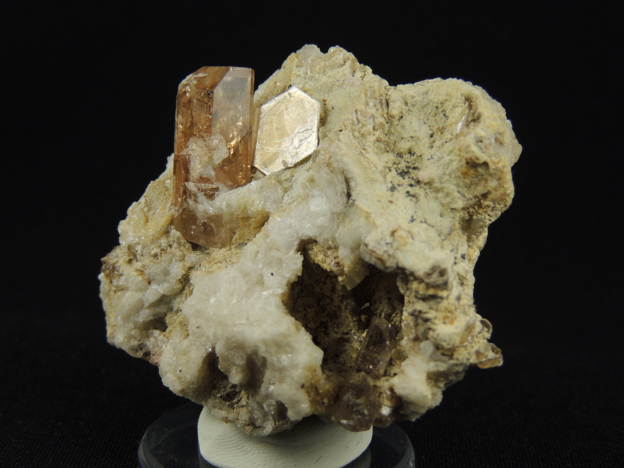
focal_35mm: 70
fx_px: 1262
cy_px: 234
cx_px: 312
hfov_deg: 27.8
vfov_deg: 21.0
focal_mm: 12.4
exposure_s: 1/250
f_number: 3.9
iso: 100
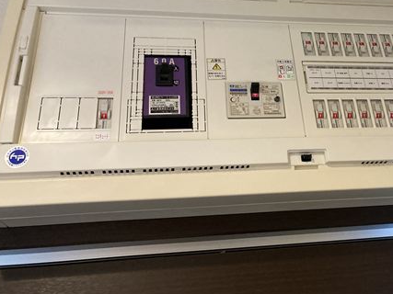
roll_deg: +6.5
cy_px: 79
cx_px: 287
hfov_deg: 43.6
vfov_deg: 33.7
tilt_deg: +29.5
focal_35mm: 42
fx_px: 477
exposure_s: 1/60
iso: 200
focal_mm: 3.99
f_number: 1.8
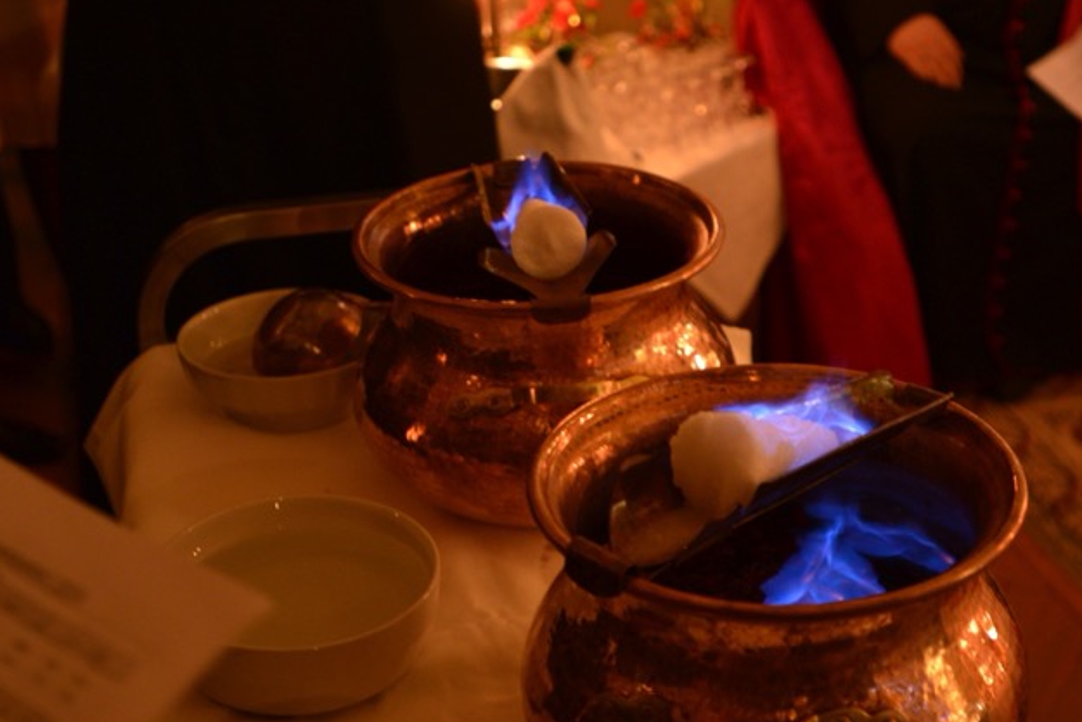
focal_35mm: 56
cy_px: 462
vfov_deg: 24.1
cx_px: 658
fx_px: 1683
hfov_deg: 35.5
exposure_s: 1/10
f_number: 2.8
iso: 1600
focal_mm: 35
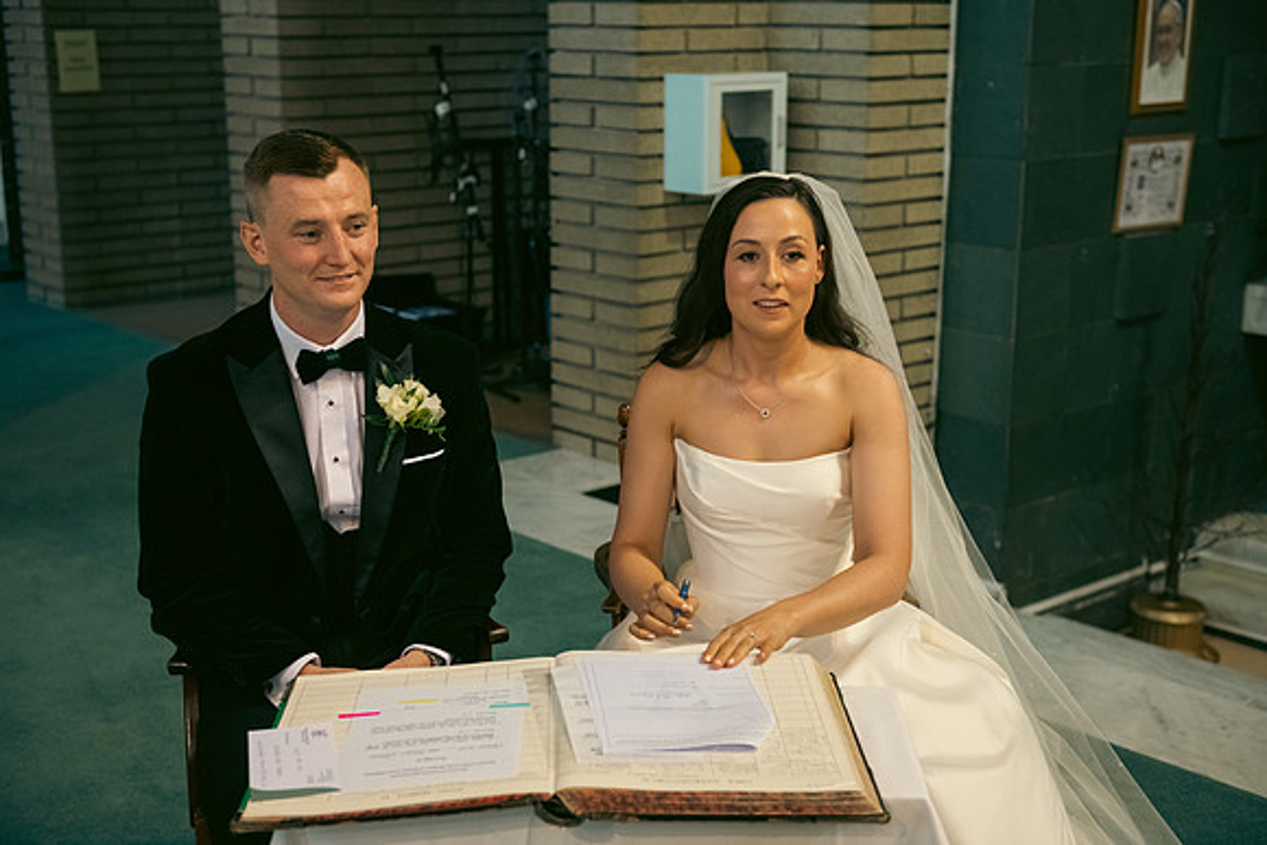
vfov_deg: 27.0
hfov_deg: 39.6
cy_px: 422
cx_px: 634
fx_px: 1760
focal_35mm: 50
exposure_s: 1/160
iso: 1000
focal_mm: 50
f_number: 3.5
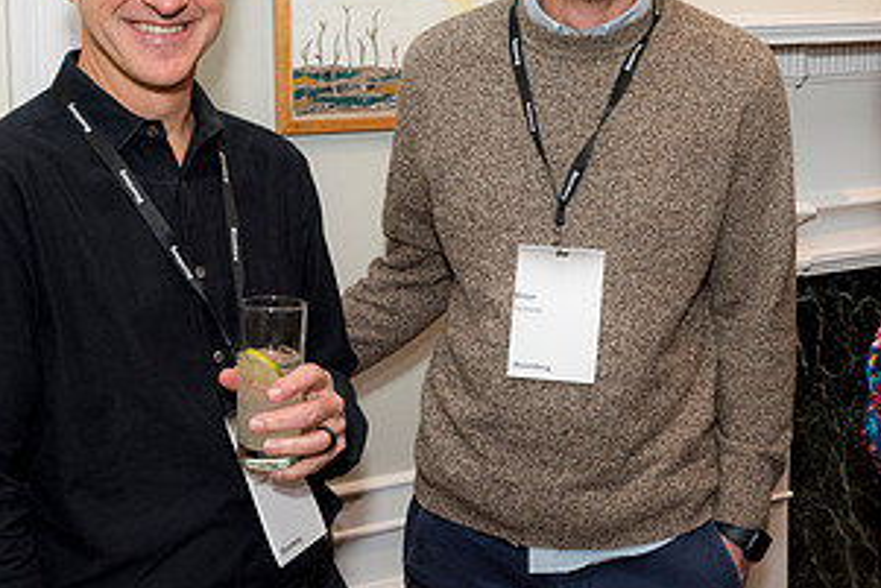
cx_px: 621
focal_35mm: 61
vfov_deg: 22.0
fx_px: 1493
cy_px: 119
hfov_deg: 32.5
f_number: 5
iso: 800
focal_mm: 31
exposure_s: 1/125
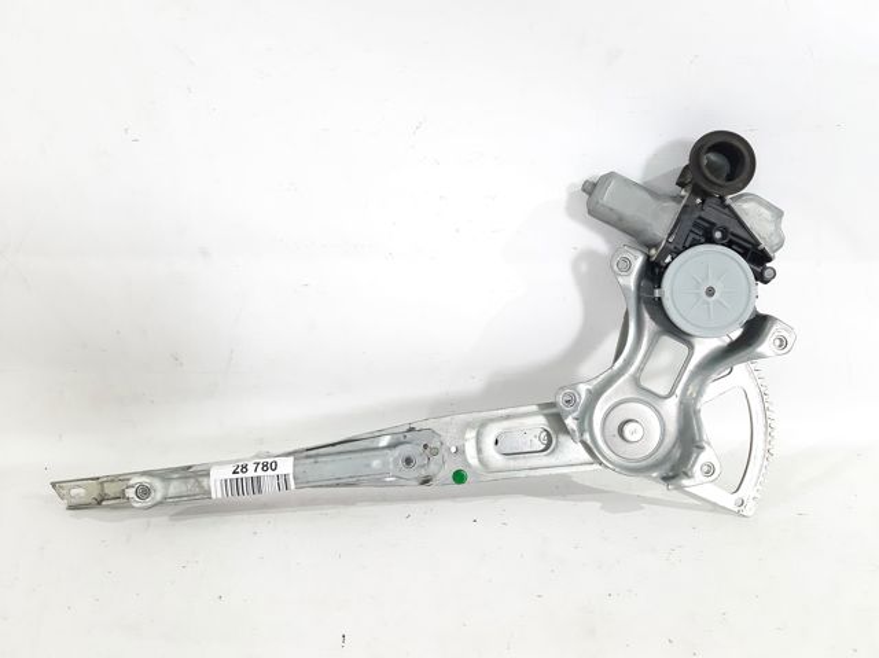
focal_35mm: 27
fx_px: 685
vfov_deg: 51.3
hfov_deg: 65.4
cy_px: 329
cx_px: 440
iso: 200
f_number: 1.7
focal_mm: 3.93
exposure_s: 1/50
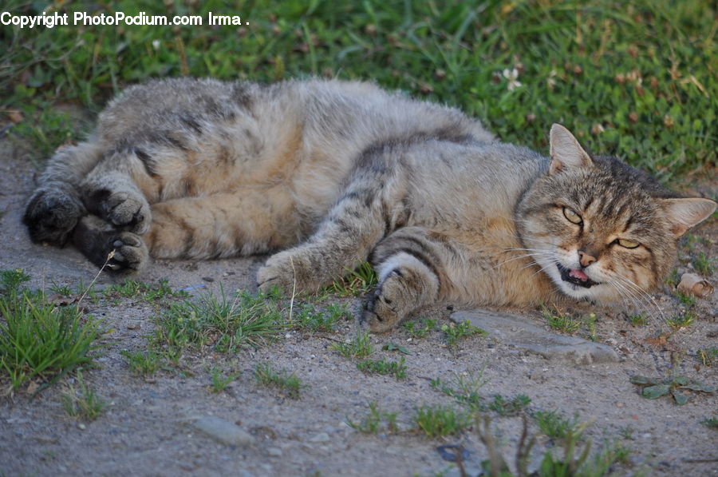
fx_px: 5824
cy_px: 238
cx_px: 359
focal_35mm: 292
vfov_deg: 4.7
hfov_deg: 7.1
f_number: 5
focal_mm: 195
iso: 250
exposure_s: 1/320
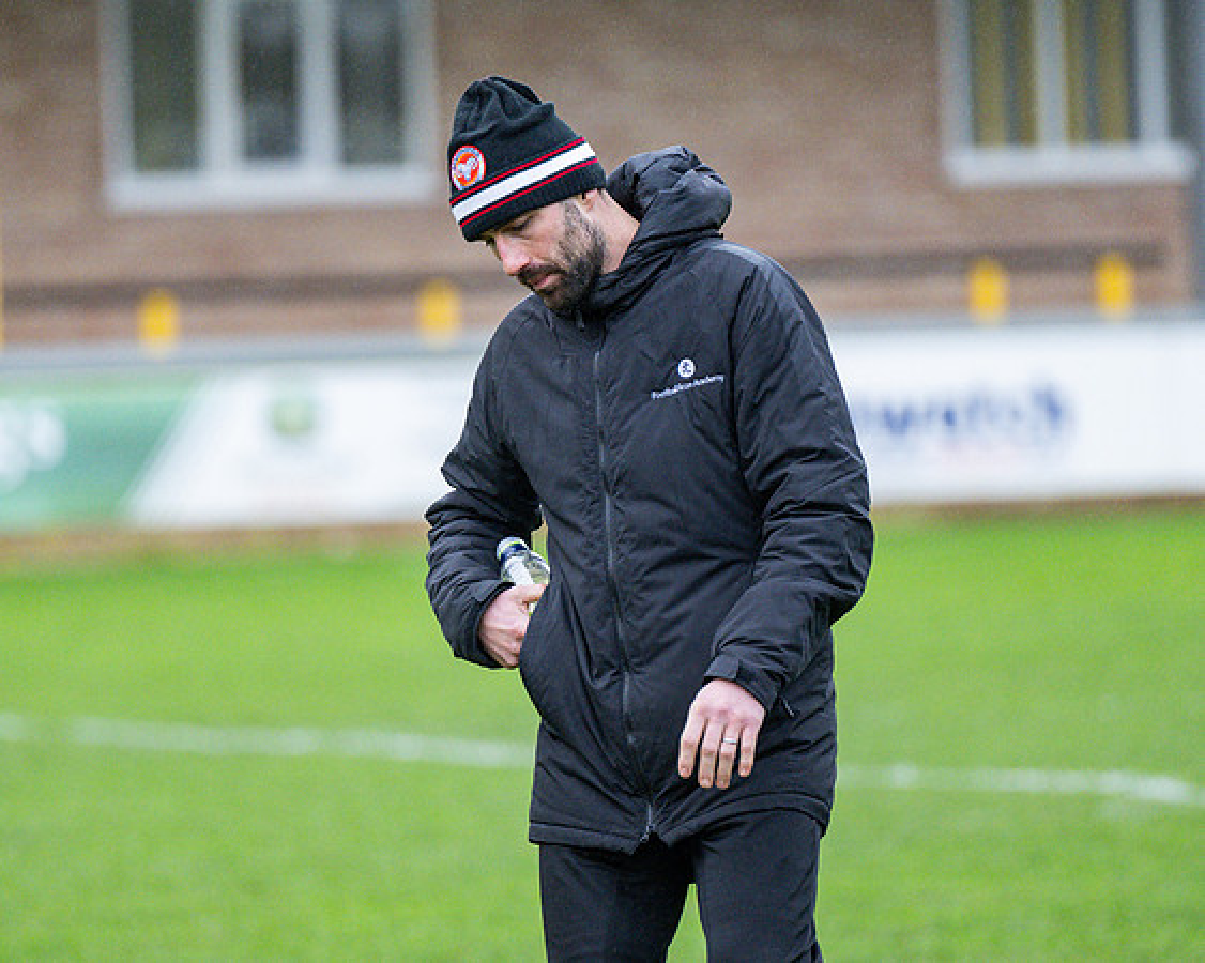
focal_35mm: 408
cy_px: 472
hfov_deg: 4.7
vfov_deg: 3.8
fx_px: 14533
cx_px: 624
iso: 800
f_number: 2.8
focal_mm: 200
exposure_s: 1/1000
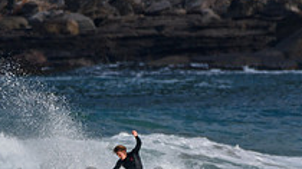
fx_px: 17365
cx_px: 142
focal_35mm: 2169
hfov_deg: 1.0
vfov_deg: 0.6
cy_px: 177
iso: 220
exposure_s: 1/2000
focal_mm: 500
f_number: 5.6
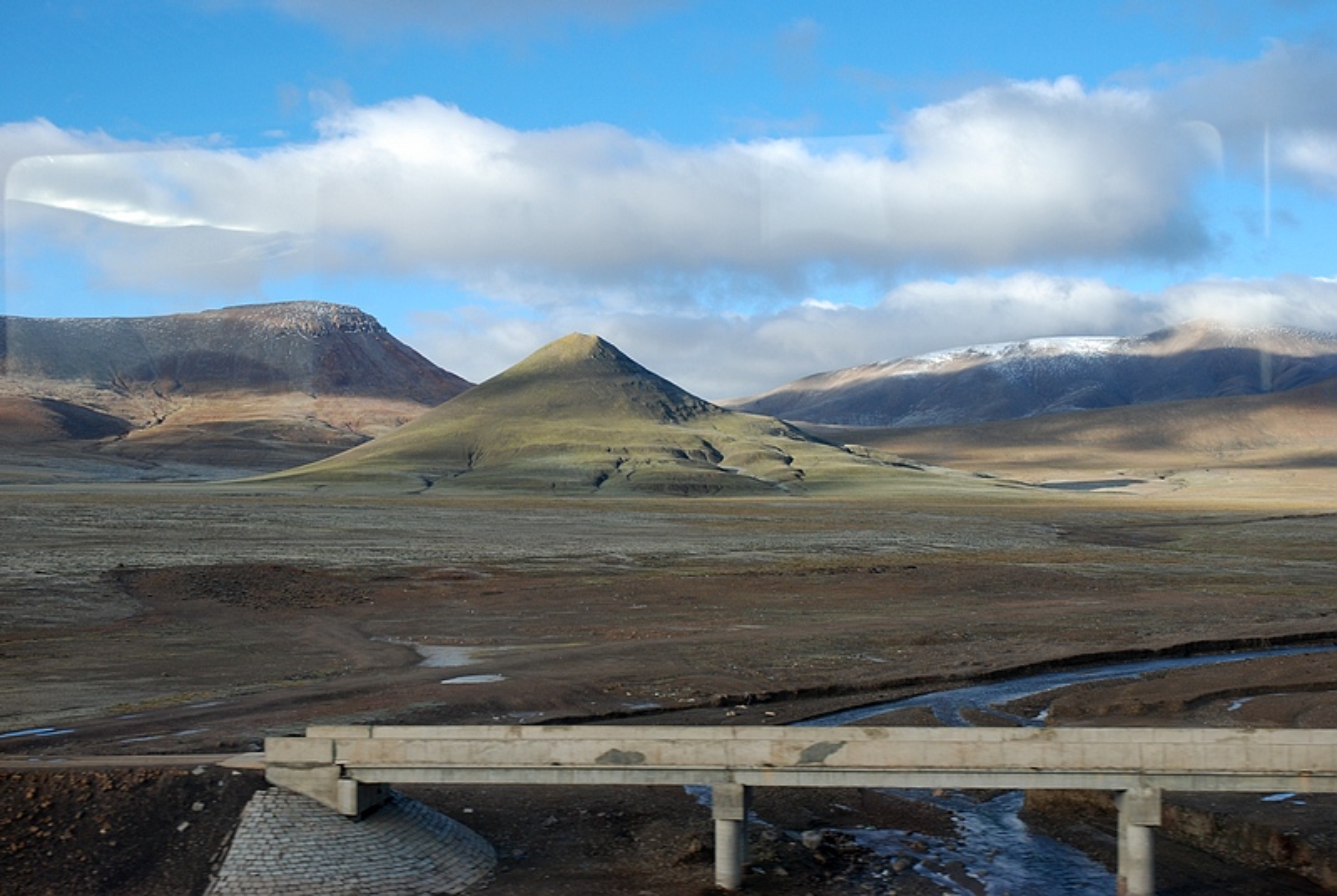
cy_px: 448
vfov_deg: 29.0
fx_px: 1729
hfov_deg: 42.3
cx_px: 668
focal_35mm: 46
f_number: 7.1
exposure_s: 1/160
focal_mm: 31
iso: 250
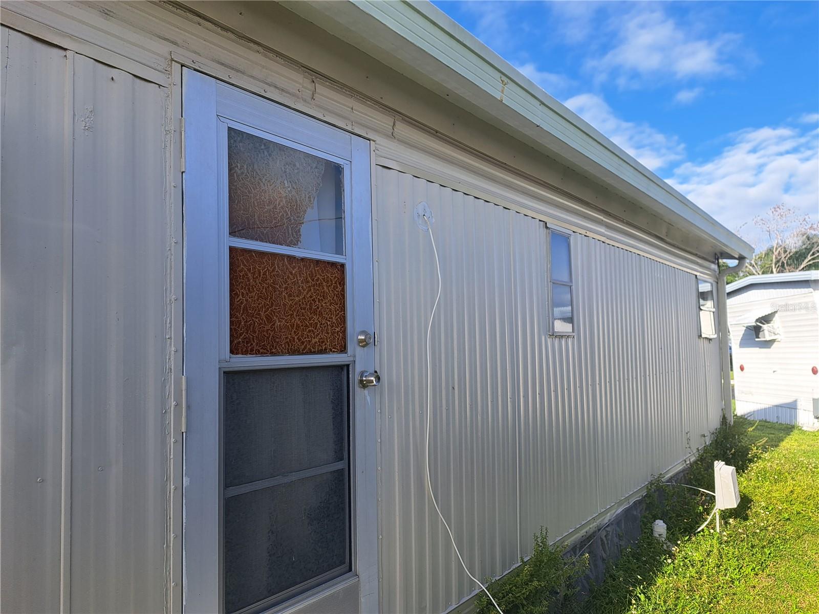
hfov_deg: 71.6
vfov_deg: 56.8
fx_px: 568
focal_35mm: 24
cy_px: 307
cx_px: 410
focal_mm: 5.23
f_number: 1.8
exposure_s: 1/726
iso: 50
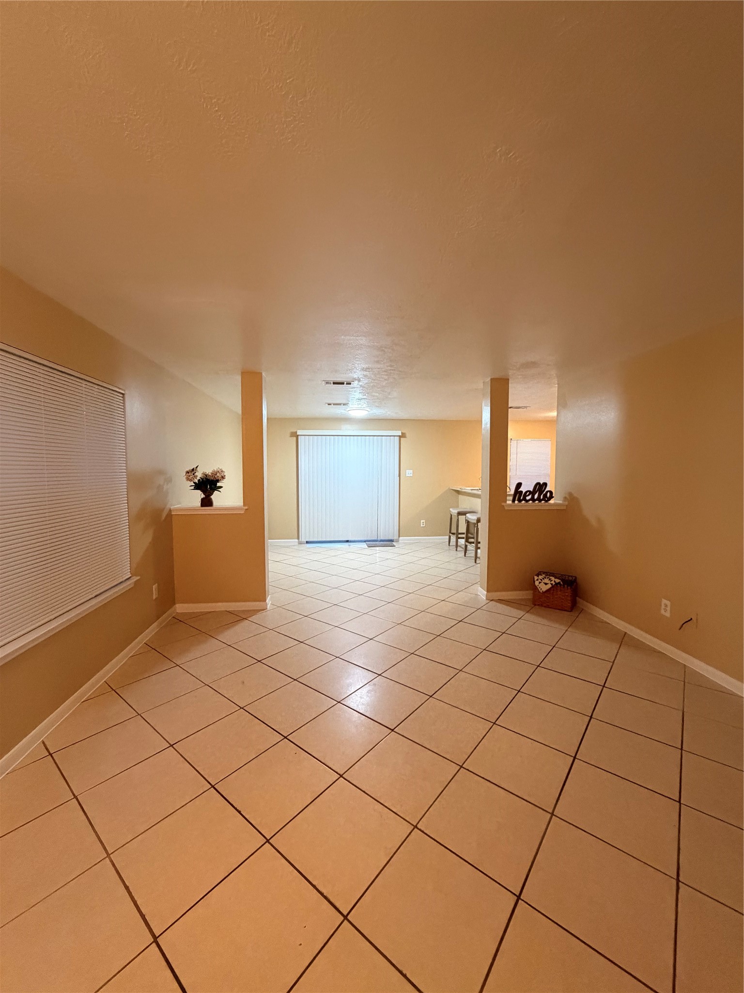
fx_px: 401
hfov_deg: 85.7
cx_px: 372
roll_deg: +0.7
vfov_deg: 102.1
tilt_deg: -3.7
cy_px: 496
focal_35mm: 14
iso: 640
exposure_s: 1/60
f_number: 2.2
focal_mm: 2.22
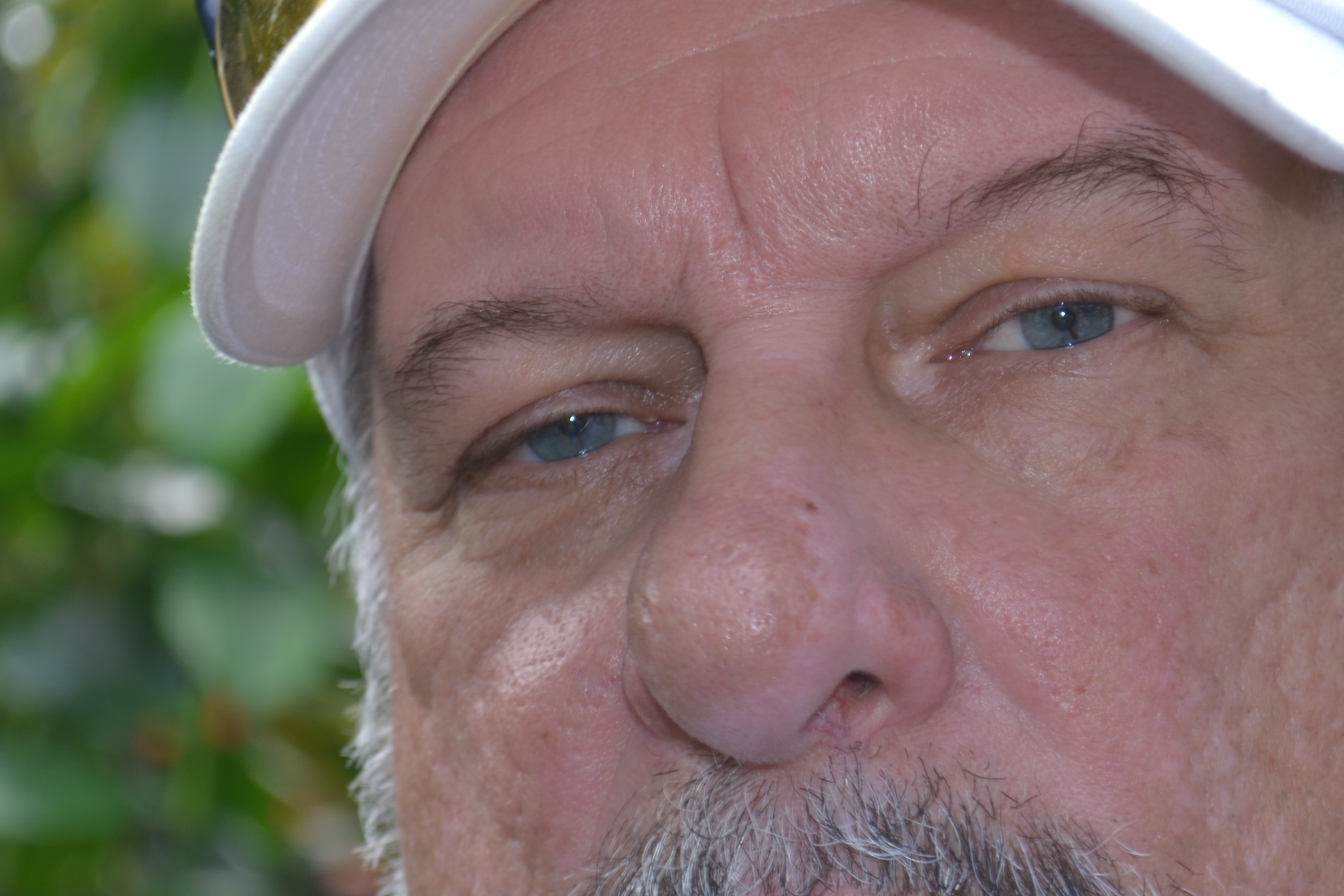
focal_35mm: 127
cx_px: 903
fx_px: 4732
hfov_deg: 16.1
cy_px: 308
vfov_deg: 10.8
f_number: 5.6
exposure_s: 1/60
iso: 100
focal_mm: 55
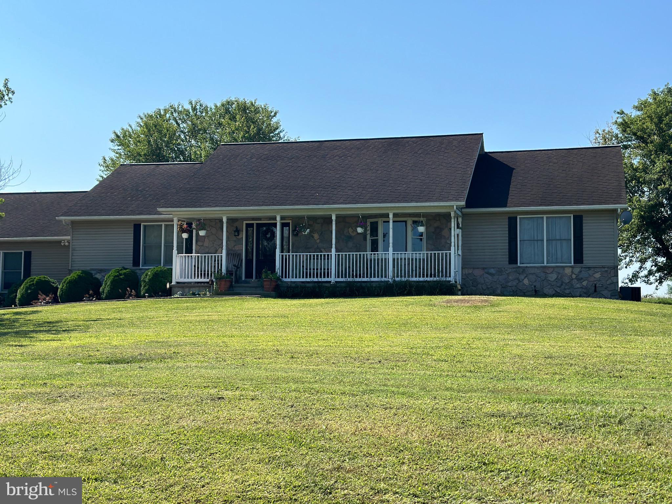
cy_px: 252
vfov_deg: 30.3
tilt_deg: +3.2
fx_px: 932
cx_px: 336
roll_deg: -0.7
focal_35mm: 48
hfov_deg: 39.7
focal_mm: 6.86
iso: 100
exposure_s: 1/5882
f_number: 1.78
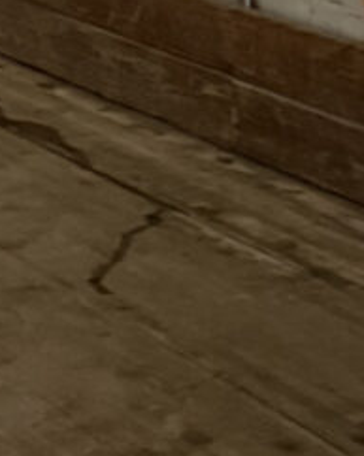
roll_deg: -0.2
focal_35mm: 186
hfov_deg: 7.8
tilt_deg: -14.5
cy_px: 51
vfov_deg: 10.3
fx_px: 2509
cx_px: 832
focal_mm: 6.76
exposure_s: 1/60
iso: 640
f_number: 1.78
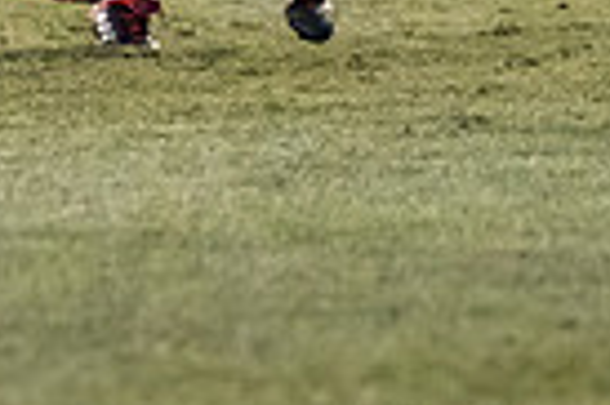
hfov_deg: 1.4
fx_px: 24354
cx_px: 105
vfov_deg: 1.0
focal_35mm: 1439
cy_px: -519
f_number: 2.8
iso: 7200
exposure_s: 1/1250
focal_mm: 240
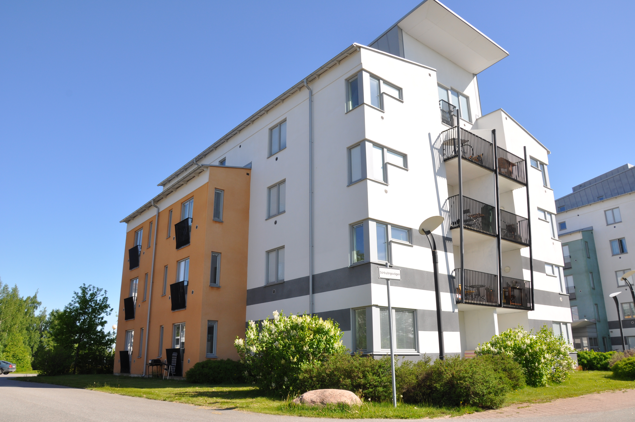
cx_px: 318
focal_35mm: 27
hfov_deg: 67.4
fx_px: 476
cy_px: 211
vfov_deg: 47.8
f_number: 13
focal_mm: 18
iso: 200
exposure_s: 1/160
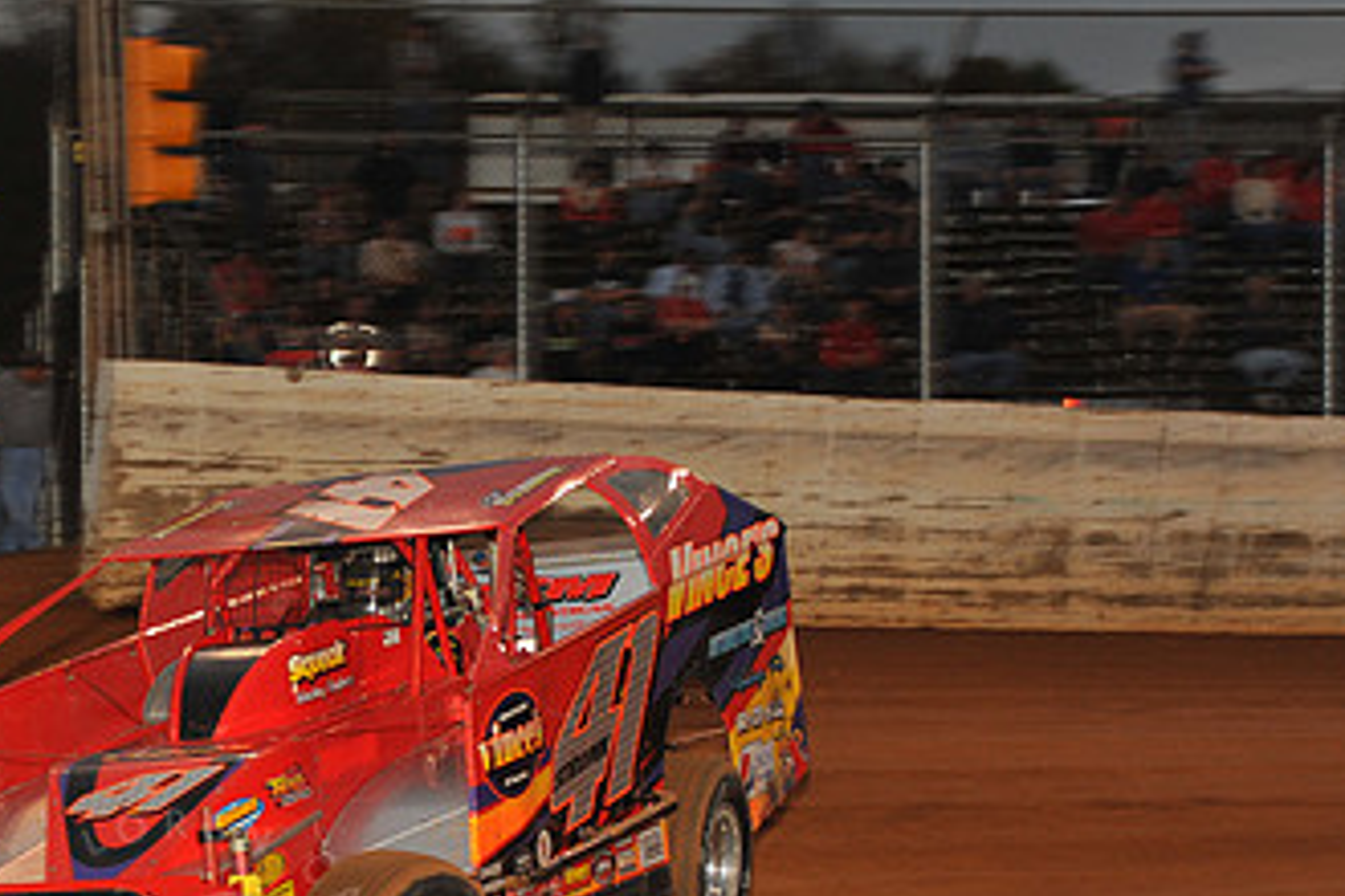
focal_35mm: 123
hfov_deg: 16.5
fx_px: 4595
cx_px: 175
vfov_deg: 11.1
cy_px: 680
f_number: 7.1
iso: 800
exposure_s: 1/320
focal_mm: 70
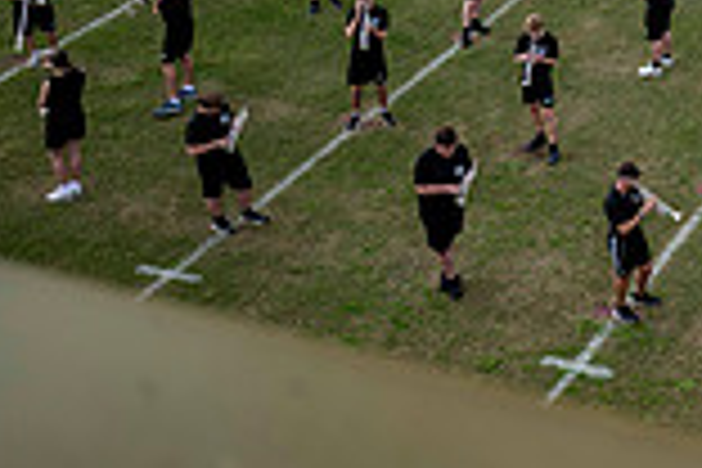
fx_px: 1735
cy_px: -304
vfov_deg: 14.0
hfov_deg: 19.3
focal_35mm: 89
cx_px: 1116
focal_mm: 24
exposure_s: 1/1250
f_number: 2.8
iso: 100
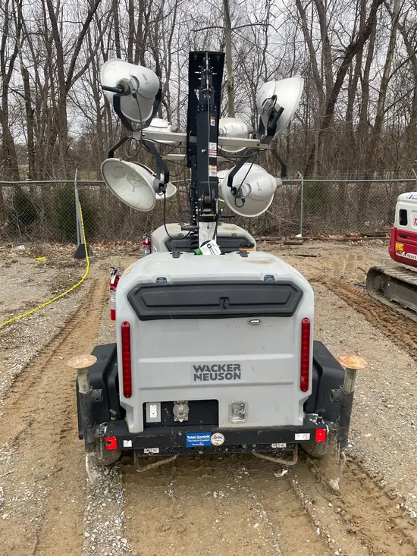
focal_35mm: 26
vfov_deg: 67.3
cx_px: 208
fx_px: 417
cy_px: 278
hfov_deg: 53.1
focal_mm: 4.2
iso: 80
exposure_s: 1/121
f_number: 1.6
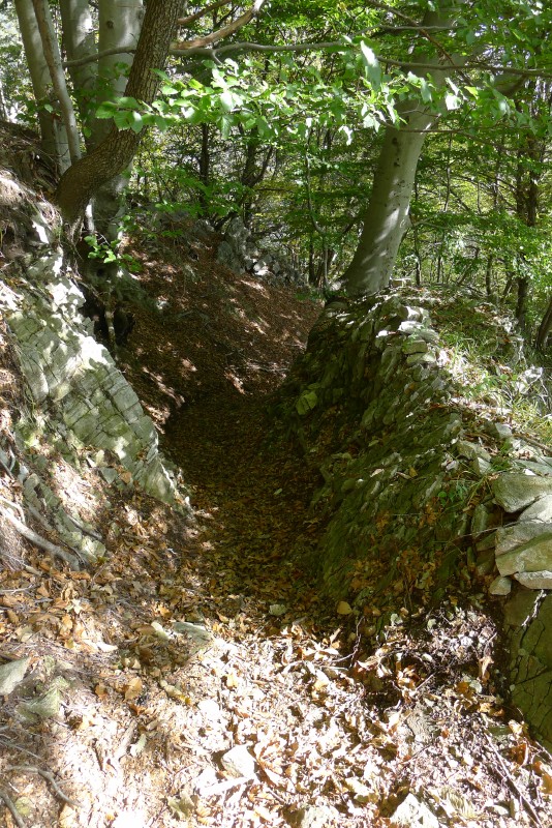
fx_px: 551
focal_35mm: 24
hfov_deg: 53.2
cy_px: 414
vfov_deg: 73.7
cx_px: 276
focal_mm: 5.1
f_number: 2
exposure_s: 1/125
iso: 80
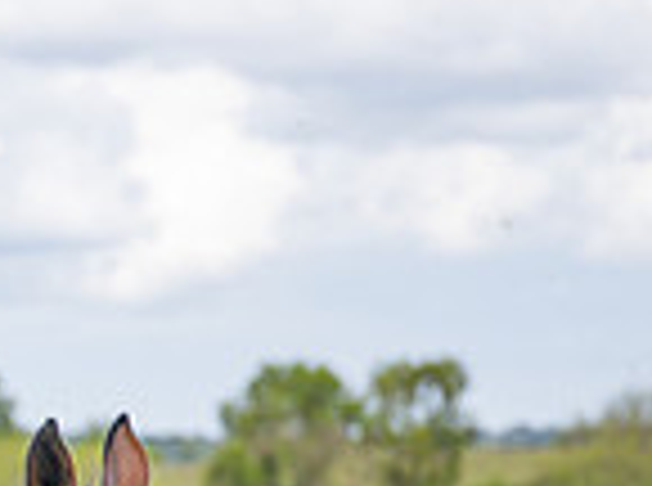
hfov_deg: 5.7
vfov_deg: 4.2
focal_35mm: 346
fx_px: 6501
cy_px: 825
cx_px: -317
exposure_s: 1/1600
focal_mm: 70
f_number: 2.8
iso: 200
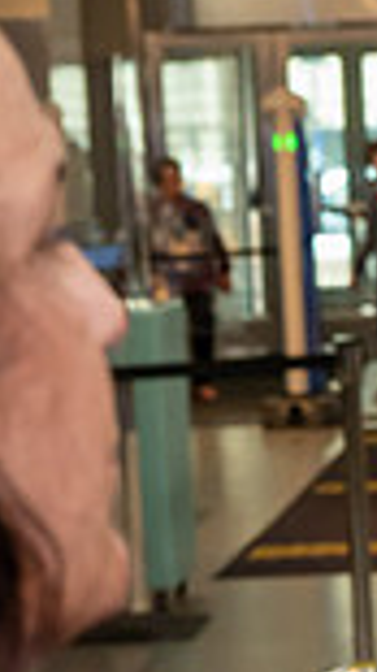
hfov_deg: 6.7
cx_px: 732
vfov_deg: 12.2
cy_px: 429
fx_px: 3133
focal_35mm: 176
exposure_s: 1/50
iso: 4000
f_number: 5.6
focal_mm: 45
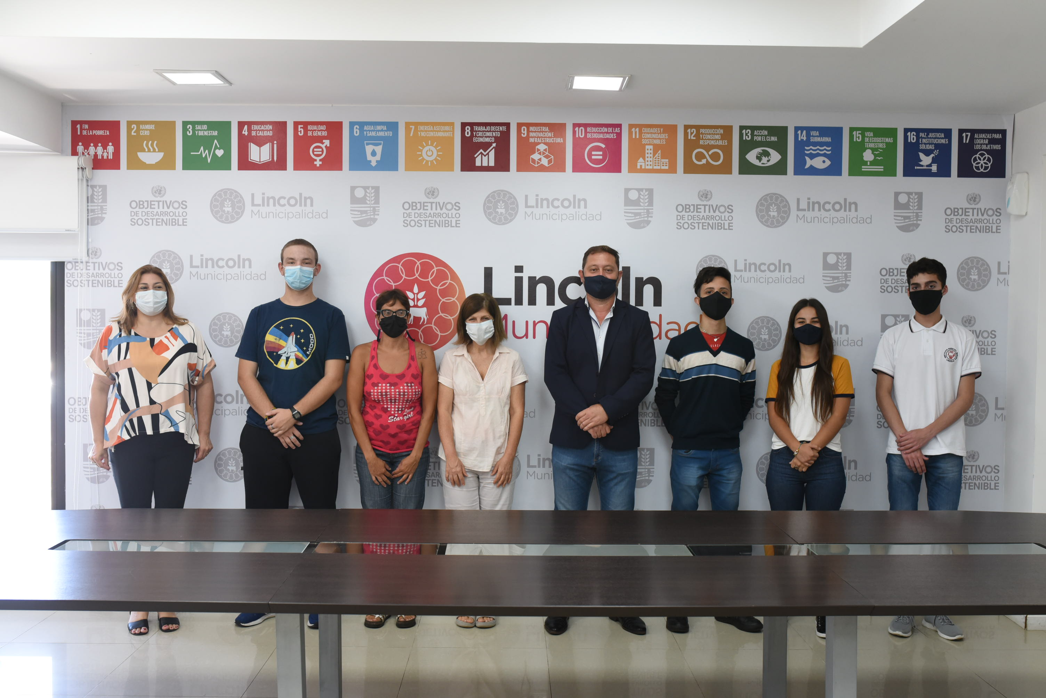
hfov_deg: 54.4
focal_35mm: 35
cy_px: 349
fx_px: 1017
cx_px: 523
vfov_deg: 37.9
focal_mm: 35
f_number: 5.6
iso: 1600
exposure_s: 1/160
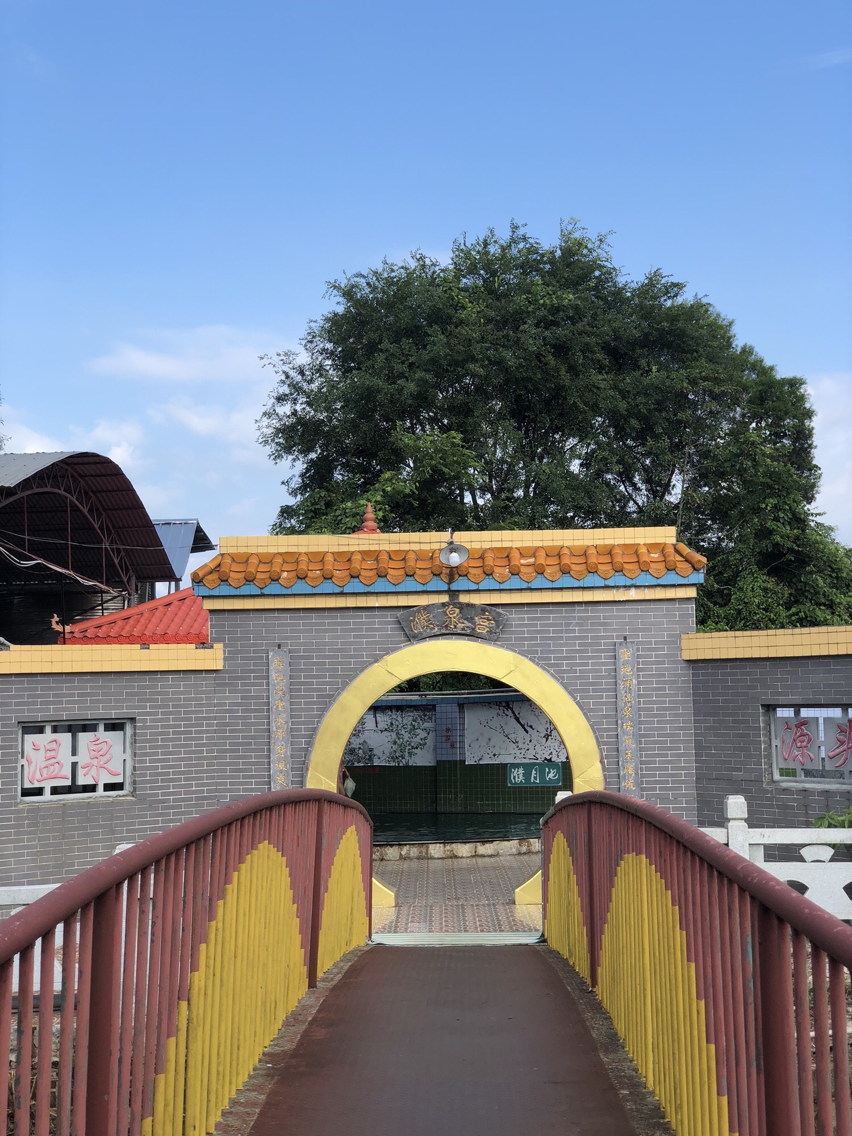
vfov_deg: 36.8
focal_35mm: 52
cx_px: 426
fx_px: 1706
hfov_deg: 28.0
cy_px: 568
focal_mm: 6
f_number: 2.4
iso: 16
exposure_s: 1/558
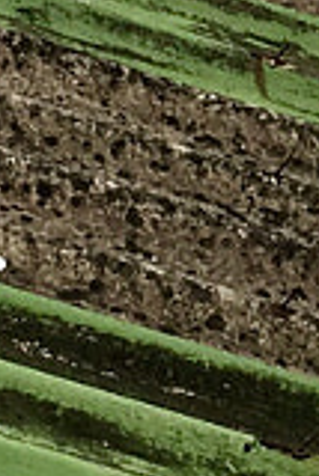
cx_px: 197
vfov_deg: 6.8
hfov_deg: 4.6
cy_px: 83
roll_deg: +0.3
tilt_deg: -27.1
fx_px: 4005
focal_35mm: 302
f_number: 2.2
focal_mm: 4.15
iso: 25
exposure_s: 1/1326
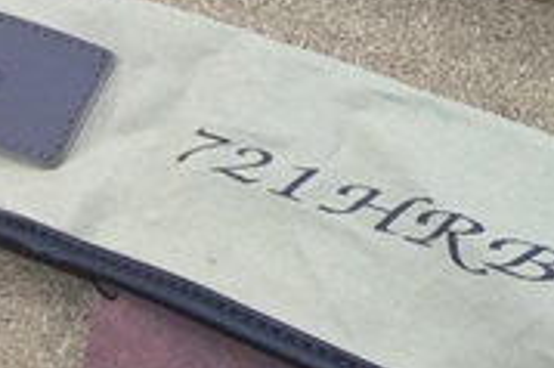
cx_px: 650
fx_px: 1660
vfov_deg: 12.6
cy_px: 130
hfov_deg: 18.1
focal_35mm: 108
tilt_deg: -65.8
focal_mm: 3.3
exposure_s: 1/30
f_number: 2.4
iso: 50
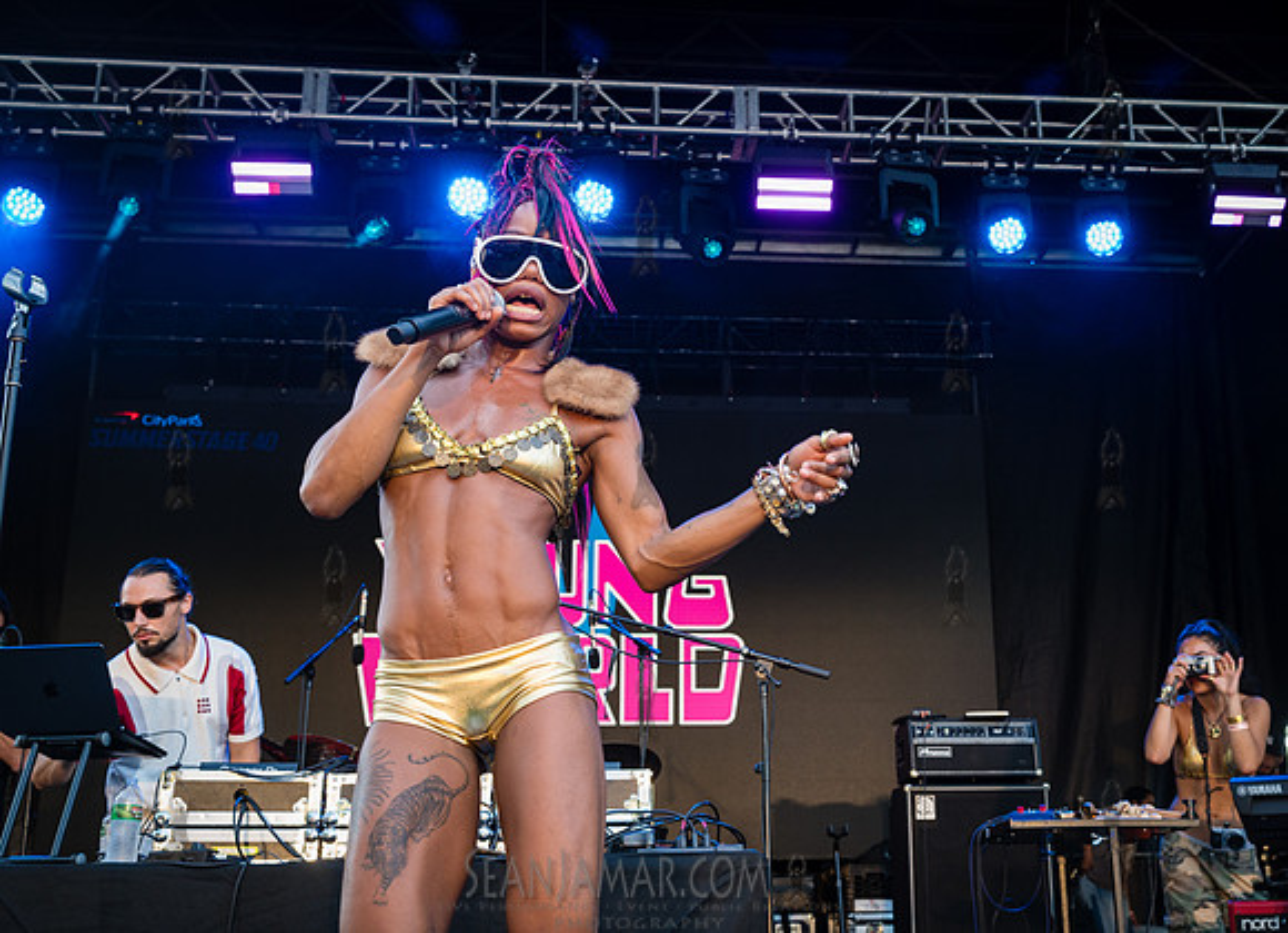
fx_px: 1490
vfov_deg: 34.8
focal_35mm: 41
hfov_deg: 46.5
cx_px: 767
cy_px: 463
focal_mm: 35
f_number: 5
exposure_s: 1/500
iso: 1000
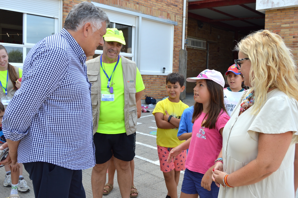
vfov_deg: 38.3
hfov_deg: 55.2
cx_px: 149
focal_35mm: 34
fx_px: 285
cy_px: 99
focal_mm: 23
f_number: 7.1
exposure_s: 1/200
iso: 100
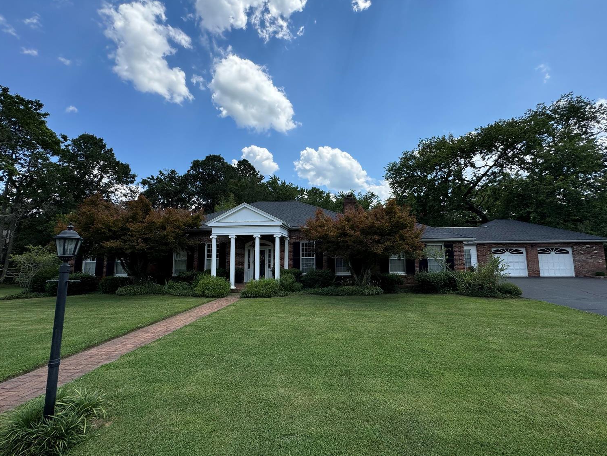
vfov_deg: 81.7
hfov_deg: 98.2
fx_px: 263
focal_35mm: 15
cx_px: 310
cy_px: 223
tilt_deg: +5.8
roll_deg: +0.3
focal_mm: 2.22
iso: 50
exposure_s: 1/1449
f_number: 2.2
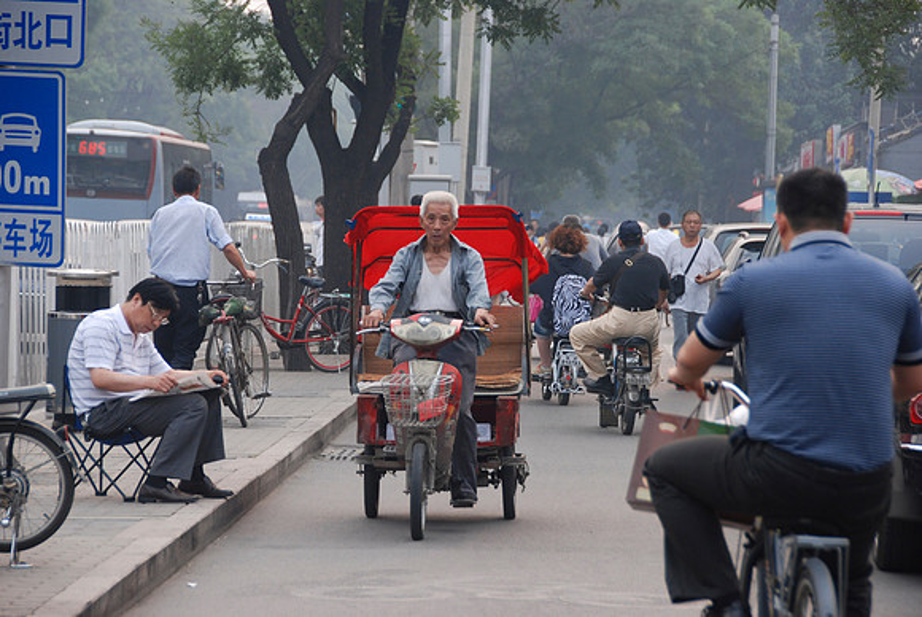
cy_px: 308
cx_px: 461
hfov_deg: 13.0
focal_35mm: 158
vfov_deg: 8.7
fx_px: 4038
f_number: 5.6
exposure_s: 1/200
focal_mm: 105
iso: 320
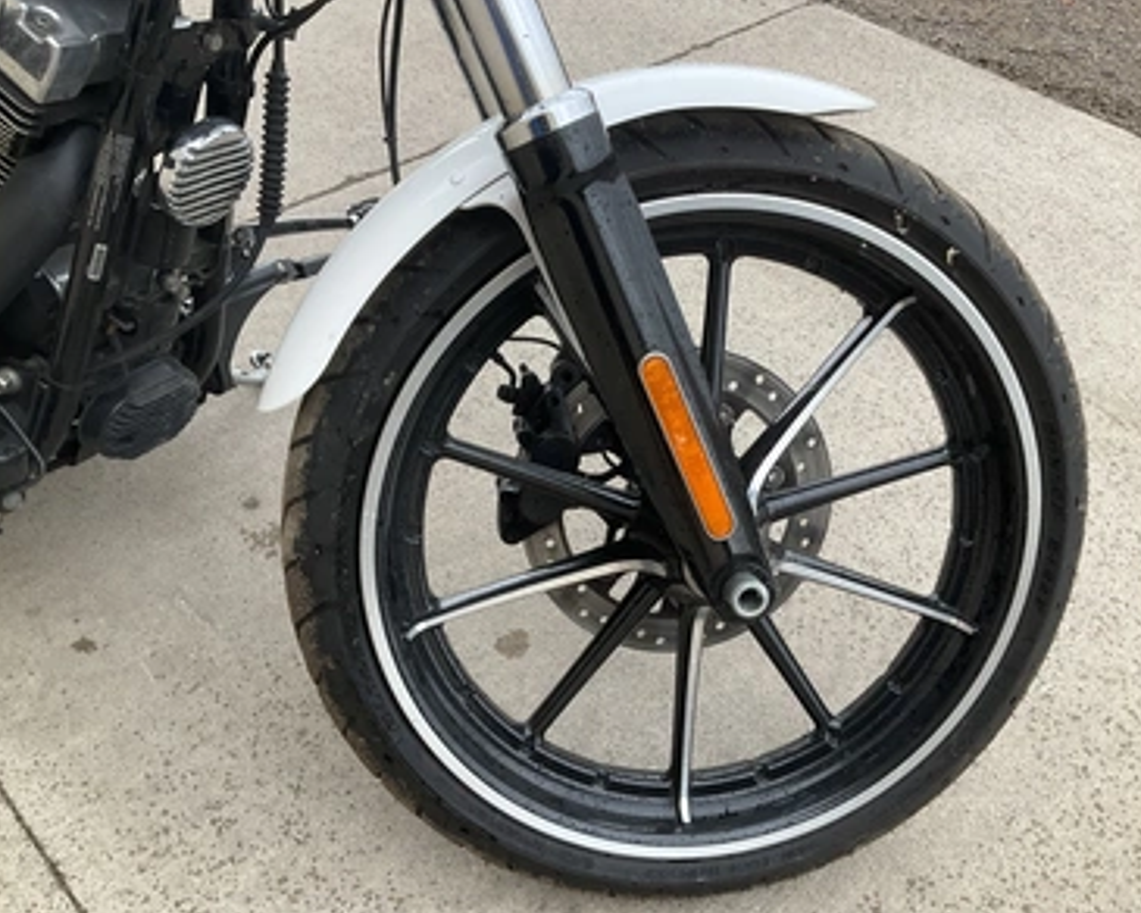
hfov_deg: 57.1
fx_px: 1047
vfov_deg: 47.1
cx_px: 606
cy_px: 463
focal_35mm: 31
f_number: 1.8
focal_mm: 3
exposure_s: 1/122
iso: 16
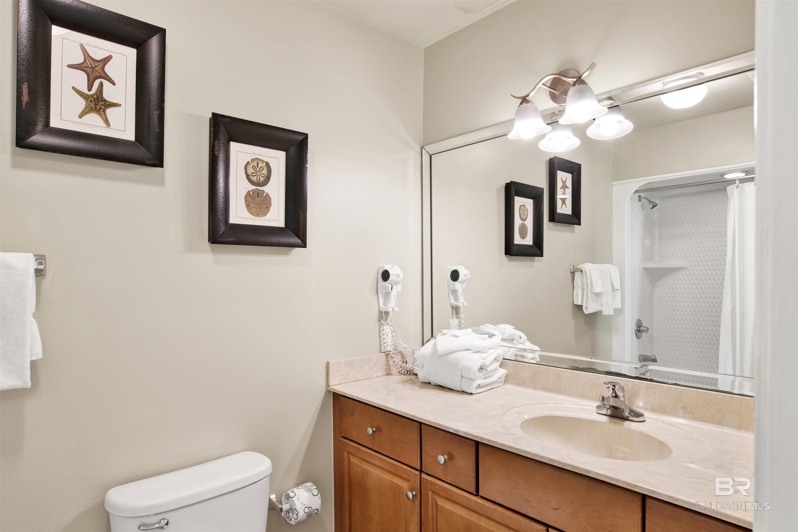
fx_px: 443
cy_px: 266
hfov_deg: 84.0
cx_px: 399
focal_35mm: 20
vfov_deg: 61.9
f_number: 11
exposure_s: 1/8
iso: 200
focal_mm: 20
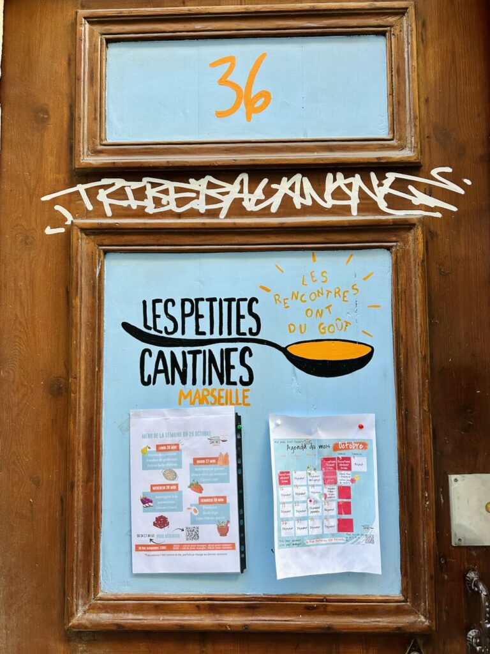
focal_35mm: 24
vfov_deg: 71.6
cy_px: 327
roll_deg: -0.4
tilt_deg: +4.9
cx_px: 245
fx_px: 453
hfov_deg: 56.8
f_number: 1.78
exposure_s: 1/121
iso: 125
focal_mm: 6.86
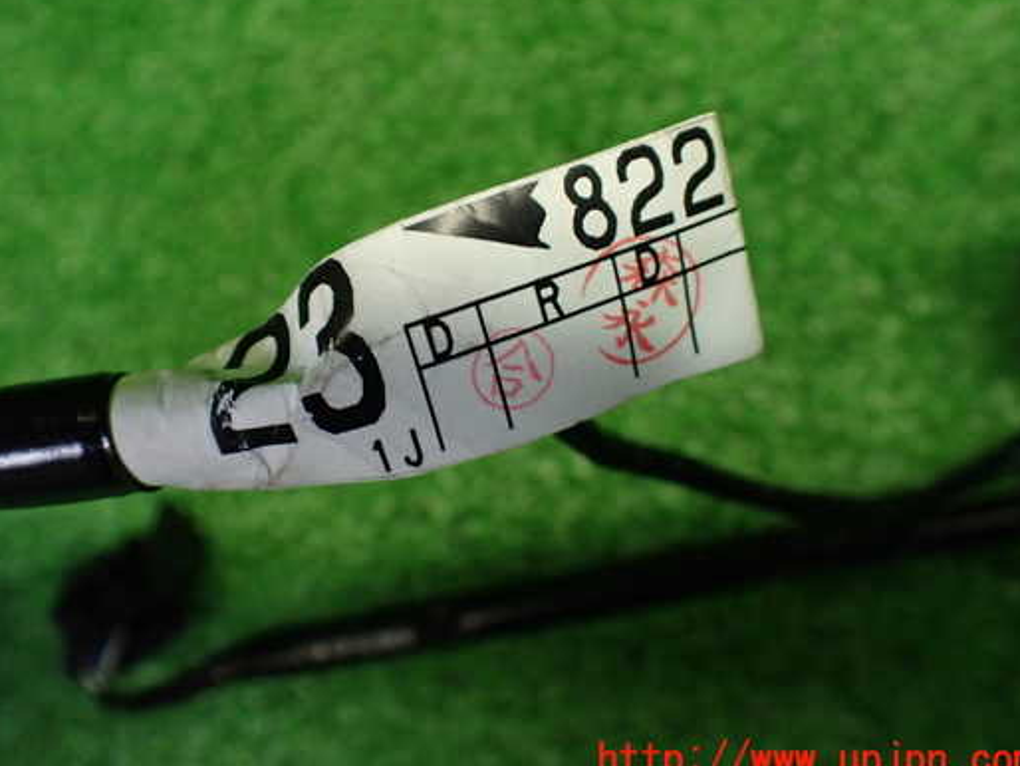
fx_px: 1032
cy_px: 339
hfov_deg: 52.5
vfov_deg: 40.7
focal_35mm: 35
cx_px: 450
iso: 500
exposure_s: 1/125
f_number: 2.3
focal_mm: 5.4
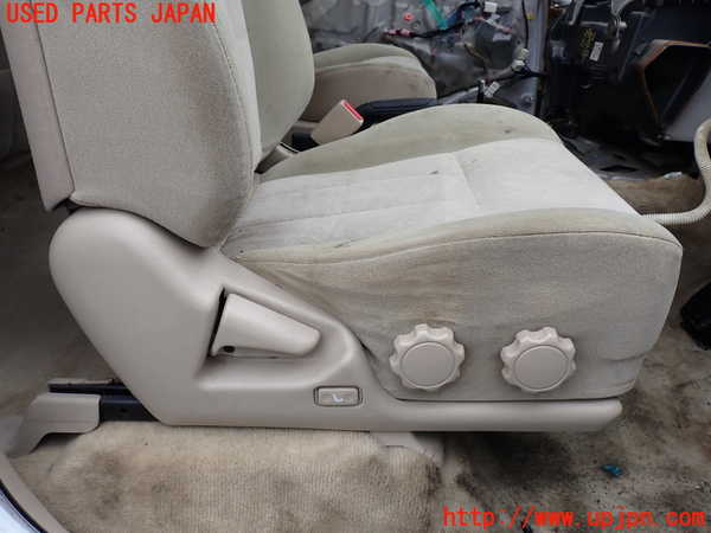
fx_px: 616
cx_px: 356
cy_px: 266
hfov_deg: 60.0
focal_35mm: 30
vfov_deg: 46.8
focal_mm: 5.4
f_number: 3.2
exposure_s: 1/320
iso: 100
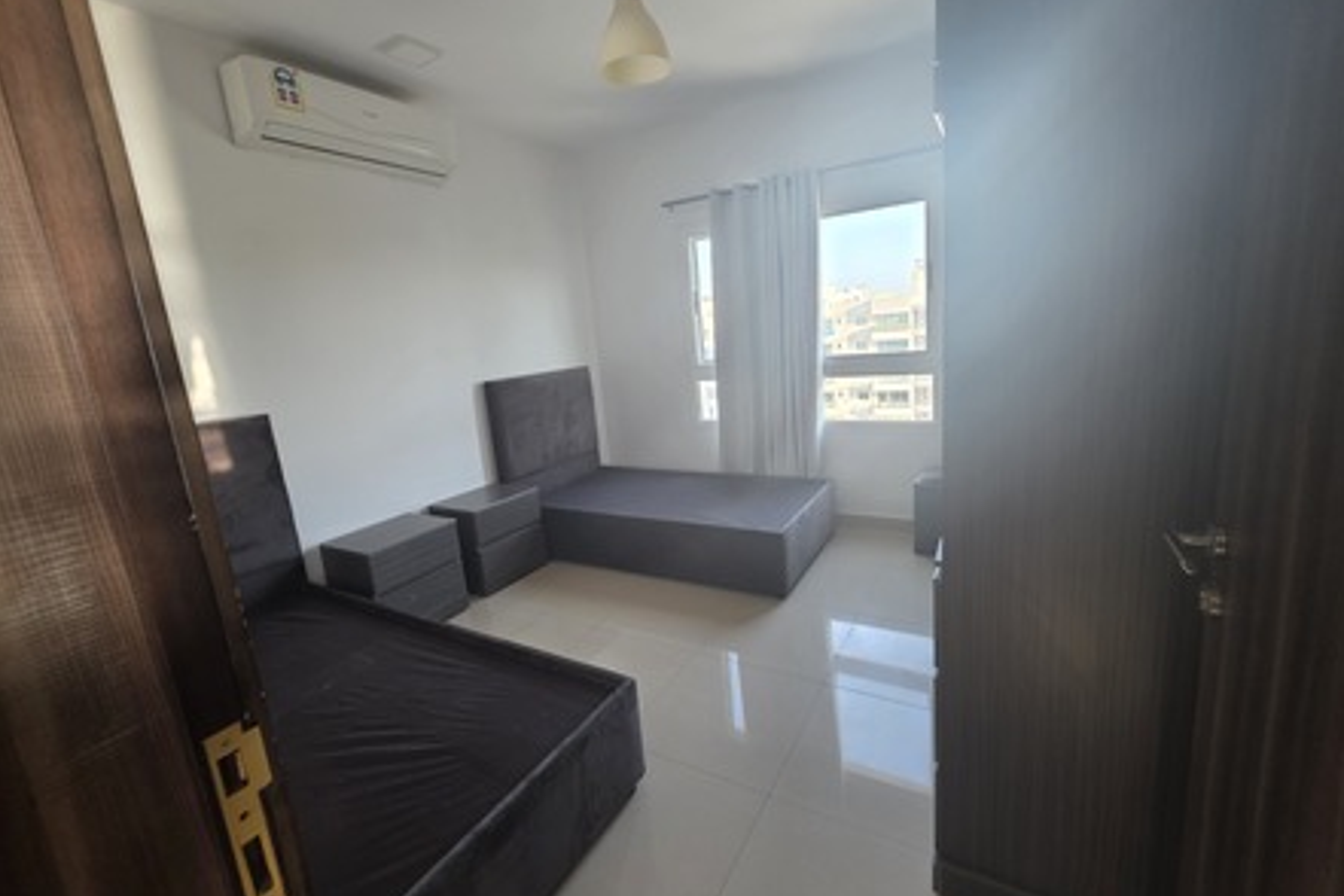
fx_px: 523
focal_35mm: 14
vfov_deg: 81.2
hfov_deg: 104.2
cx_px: 693
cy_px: 431
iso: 160
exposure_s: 1/50
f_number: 1.9
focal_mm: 2.2
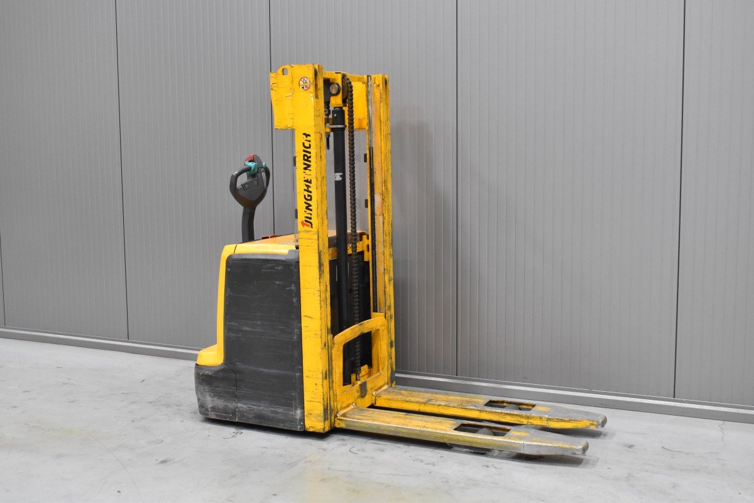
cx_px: 377
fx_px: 880
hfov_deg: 46.4
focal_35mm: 42
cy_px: 252
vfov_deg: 31.9
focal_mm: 28
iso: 1600
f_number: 5.6
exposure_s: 1/30
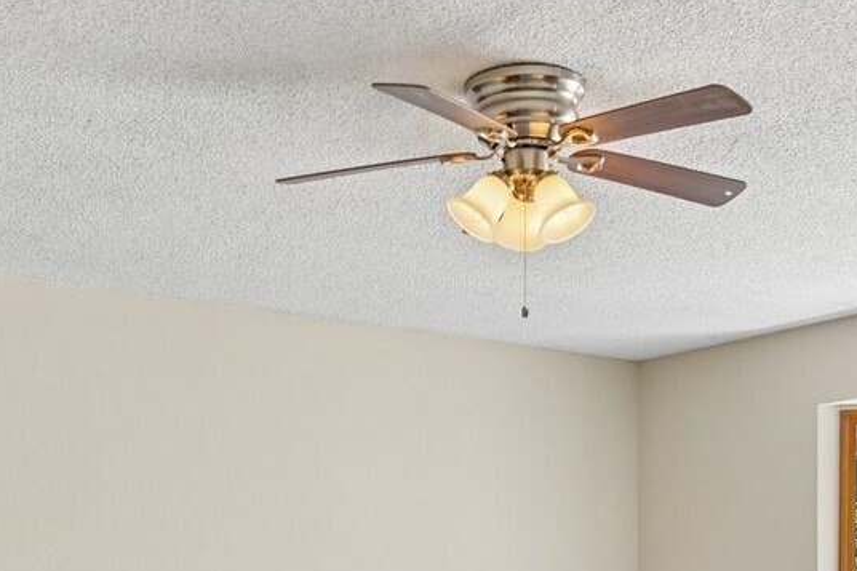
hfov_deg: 35.1
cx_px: 429
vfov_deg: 22.6
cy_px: 604
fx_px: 1356
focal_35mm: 57
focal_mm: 18
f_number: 8
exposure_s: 1/100
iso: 400
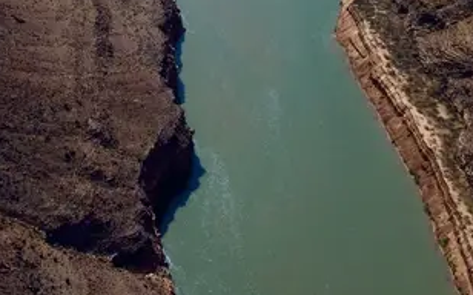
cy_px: -438
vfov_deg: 8.5
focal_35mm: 139
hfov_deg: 15.0
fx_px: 1791
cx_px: 103
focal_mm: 35
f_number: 11
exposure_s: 1/800
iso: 800
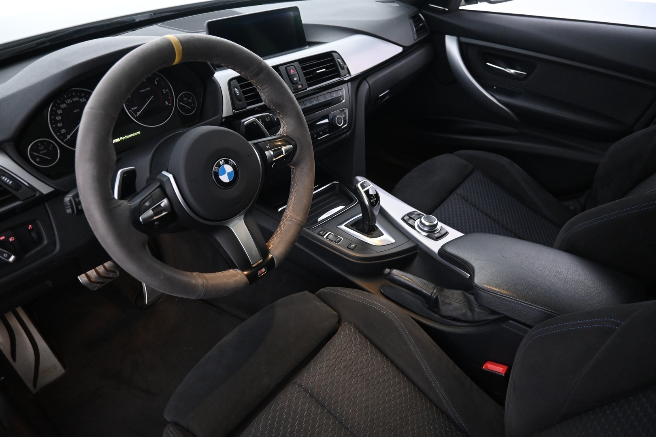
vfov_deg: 53.1
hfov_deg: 73.7
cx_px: 328
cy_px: 218
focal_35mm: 24
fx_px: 437
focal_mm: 16
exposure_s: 1/25
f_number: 3.5
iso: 2000
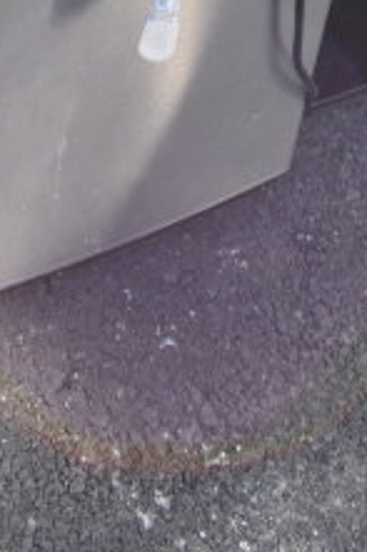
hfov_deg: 12.1
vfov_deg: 15.0
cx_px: 325
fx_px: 1715
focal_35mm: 112
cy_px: -546
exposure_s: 1/125
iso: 200
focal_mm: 18
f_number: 5
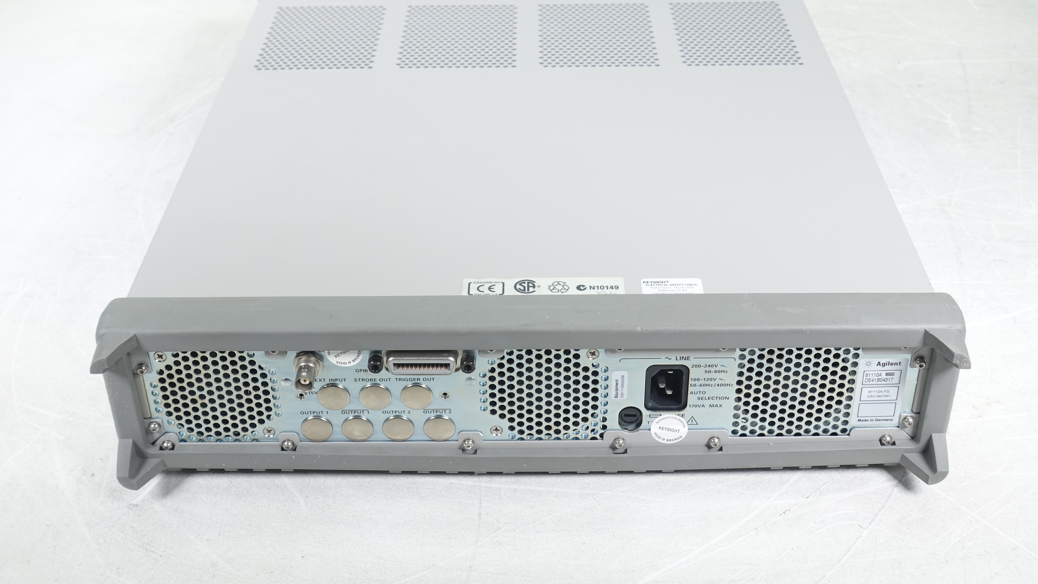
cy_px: 254
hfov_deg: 41.3
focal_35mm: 50
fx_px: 1376
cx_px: 526
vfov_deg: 23.9
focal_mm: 17.27
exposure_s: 1/100
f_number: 4
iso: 125
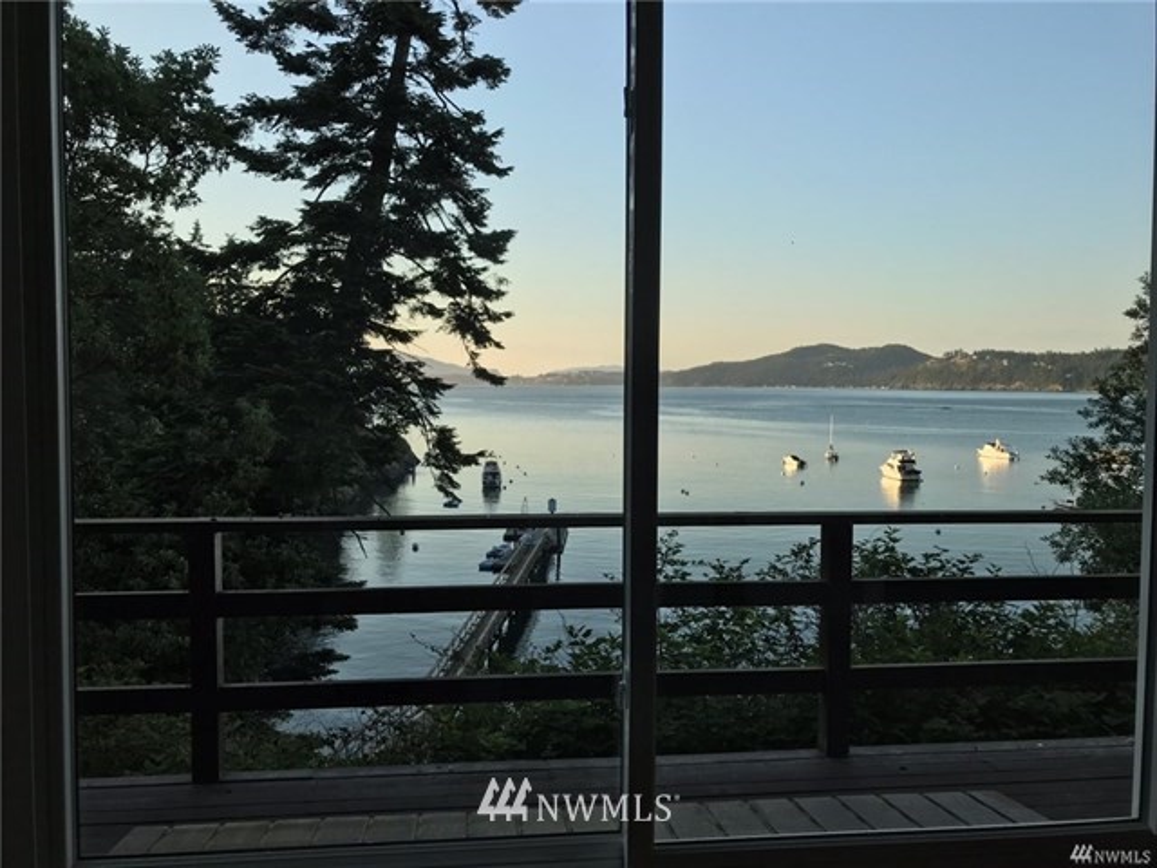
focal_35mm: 28
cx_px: 578
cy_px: 434
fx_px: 936
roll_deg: -0.3
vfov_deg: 49.7
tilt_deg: -3.5
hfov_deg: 63.4
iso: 20
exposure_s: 1/630
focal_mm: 3.99
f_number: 1.8
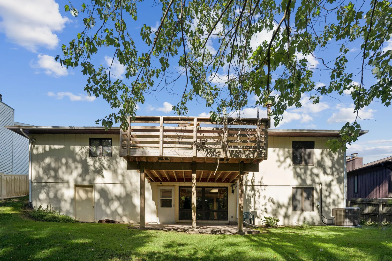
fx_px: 174
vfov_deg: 73.7
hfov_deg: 96.7
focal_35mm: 16
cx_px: 196
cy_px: 130
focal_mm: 16
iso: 80
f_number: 8
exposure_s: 1/125
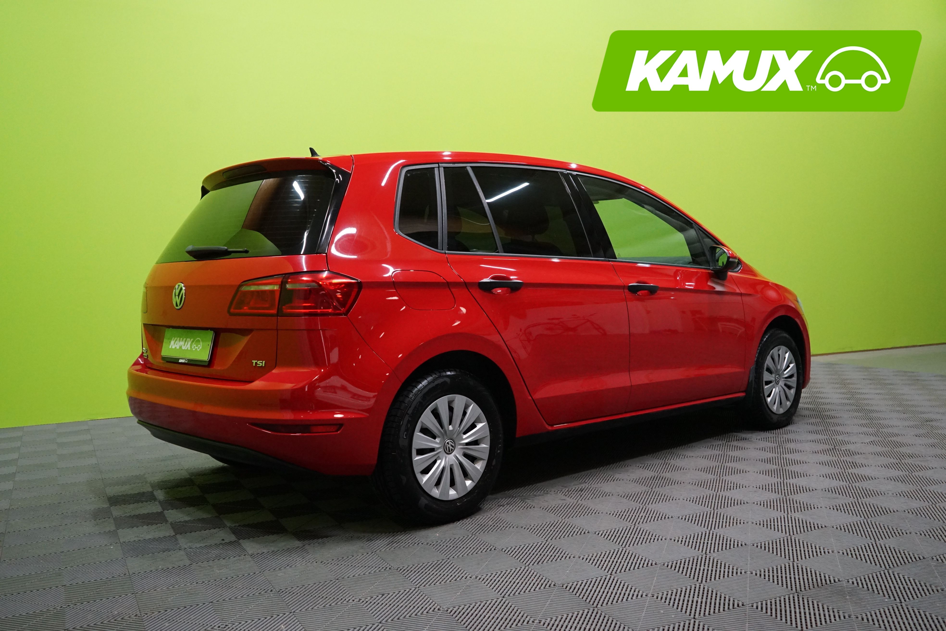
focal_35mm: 31
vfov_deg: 42.3
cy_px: 316
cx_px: 473
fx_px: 815
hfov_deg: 60.3
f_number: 4.5
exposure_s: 1/400
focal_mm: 31
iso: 4000
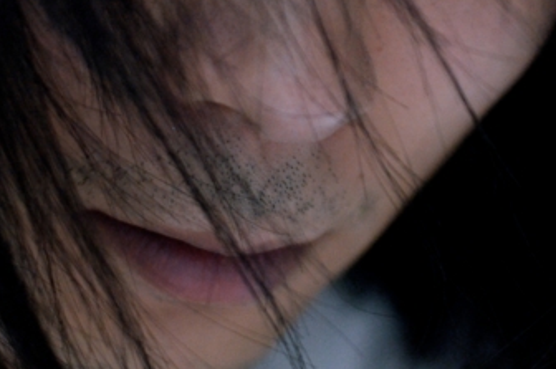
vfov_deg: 12.7
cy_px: 116
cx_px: 341
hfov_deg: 19.1
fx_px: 1650
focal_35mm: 107
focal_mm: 30
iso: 1250
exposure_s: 1/60
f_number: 2.2
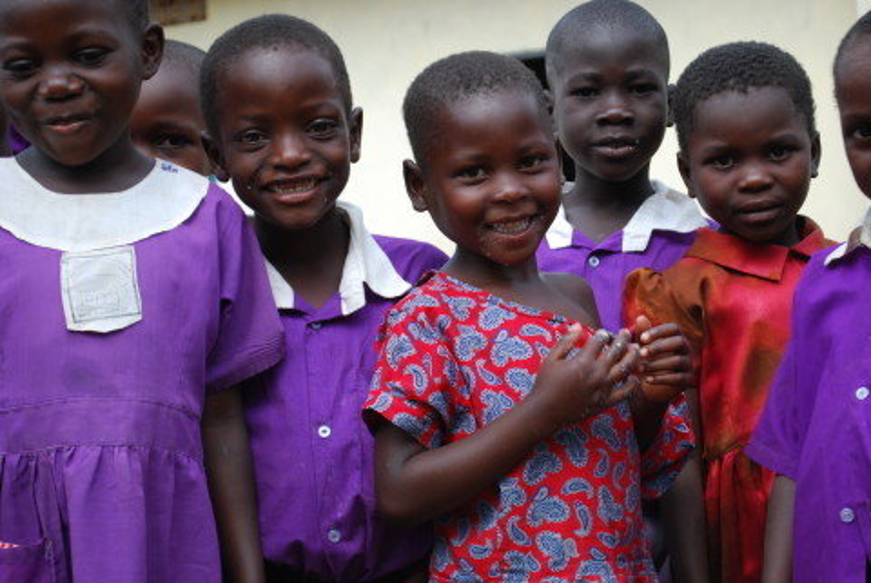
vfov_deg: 16.6
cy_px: 292
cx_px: 436
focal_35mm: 82
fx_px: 1998
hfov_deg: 24.6
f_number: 5.6
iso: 100
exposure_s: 1/125
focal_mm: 55
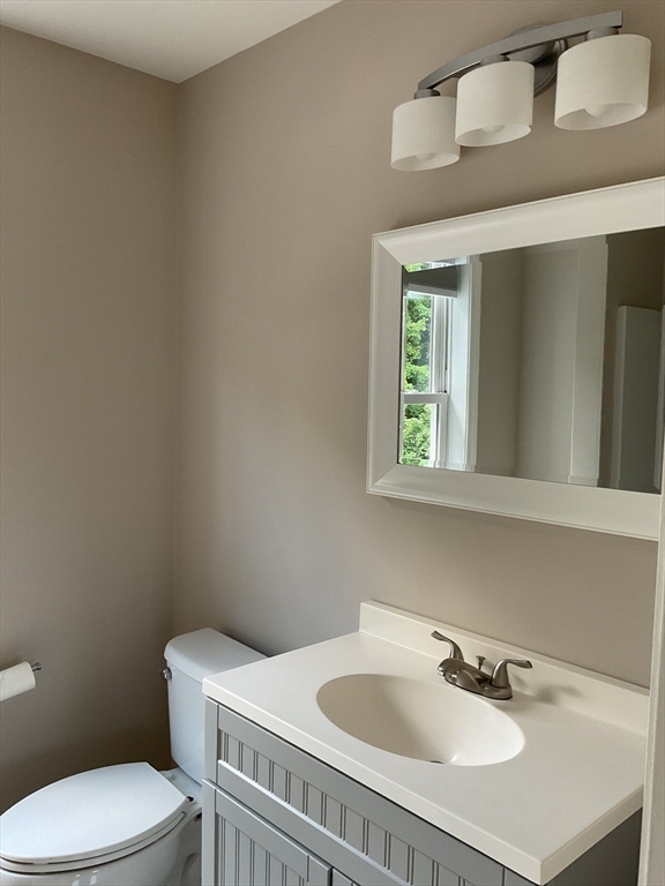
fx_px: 743
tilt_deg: -3.6
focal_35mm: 29
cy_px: 443
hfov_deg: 48.2
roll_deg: -1.9
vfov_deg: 61.7
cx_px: 332
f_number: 1.8
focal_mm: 3
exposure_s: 1/100
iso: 64
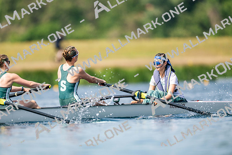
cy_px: 78
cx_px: 116
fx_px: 3867
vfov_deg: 2.3
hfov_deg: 3.4
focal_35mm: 600
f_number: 4
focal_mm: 600
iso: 180
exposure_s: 1/2500
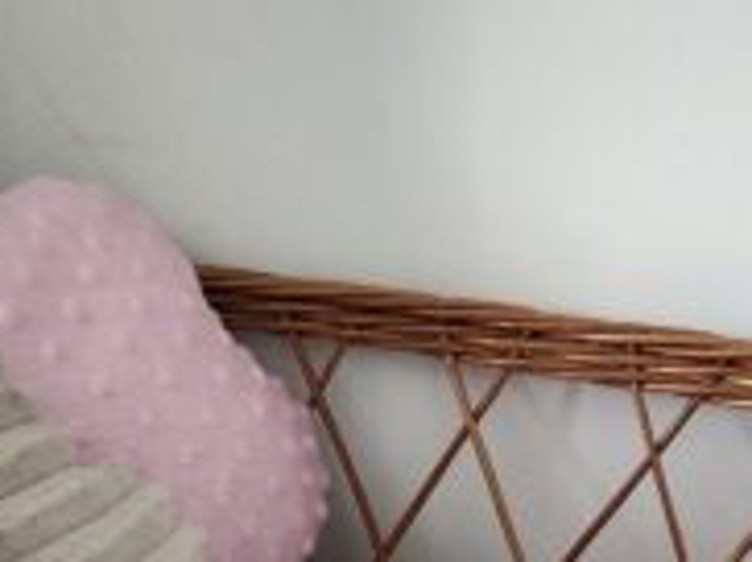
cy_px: 864
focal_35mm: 76
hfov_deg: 25.1
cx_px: 649
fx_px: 1649
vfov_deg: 17.3
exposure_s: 1/120
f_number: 1.8
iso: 1000
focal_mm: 6.4
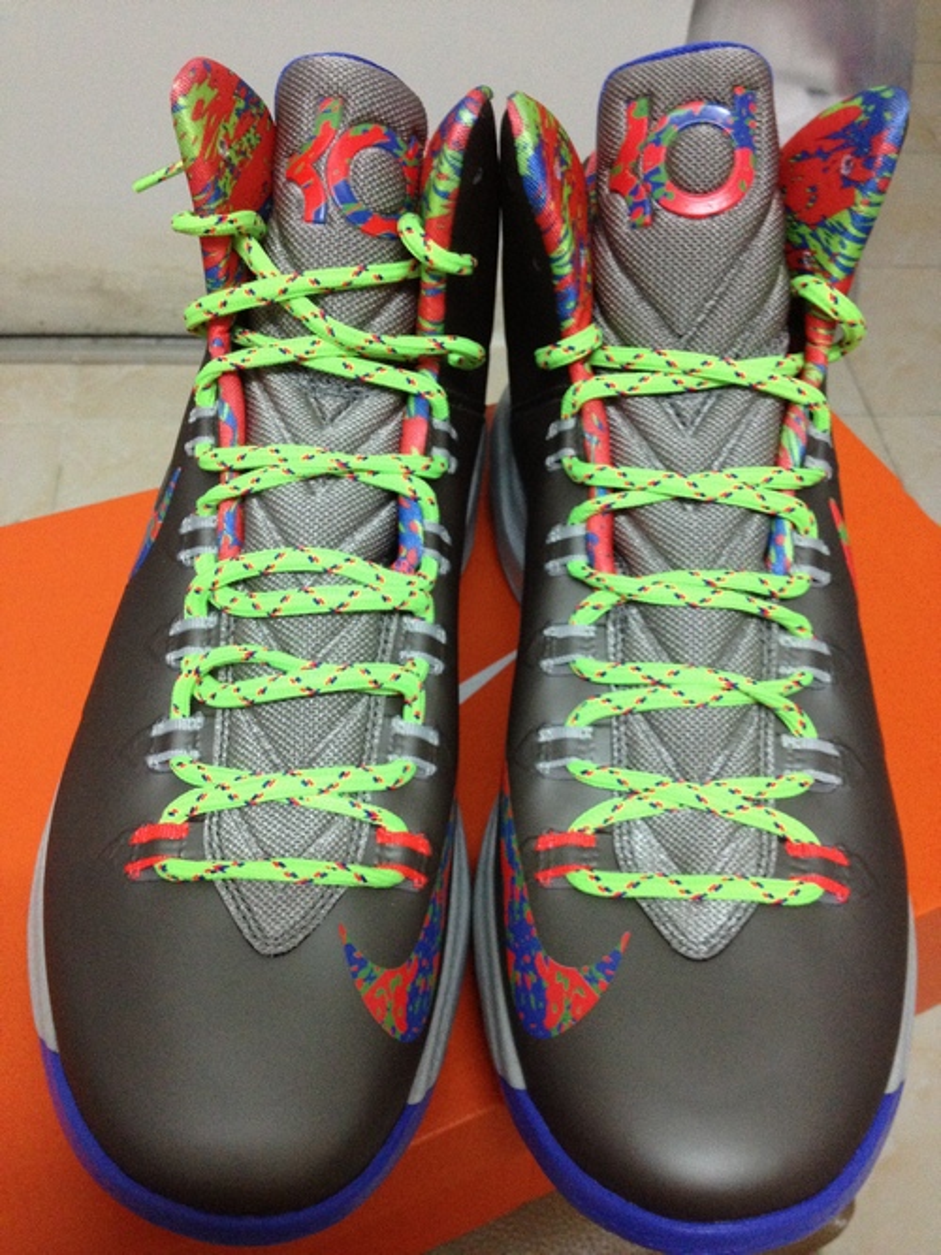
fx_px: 1269
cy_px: 628
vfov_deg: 52.6
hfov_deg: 40.7
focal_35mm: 35
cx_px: 470
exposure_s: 1/20
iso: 320
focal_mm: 4.28
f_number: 2.4
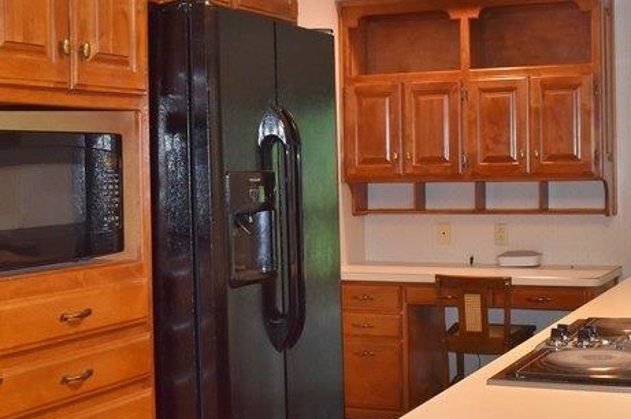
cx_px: 383
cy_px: 180
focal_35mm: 60
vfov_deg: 22.5
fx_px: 1050
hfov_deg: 33.3
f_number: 4
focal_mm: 18
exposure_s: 1/60
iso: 800
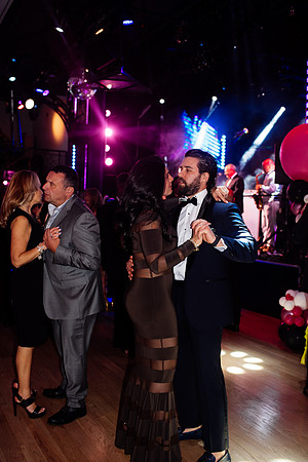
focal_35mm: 35
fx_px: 449
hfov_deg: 37.9
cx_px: 154
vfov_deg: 54.4
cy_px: 231
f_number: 2.8
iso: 1000
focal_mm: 35
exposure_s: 1/200
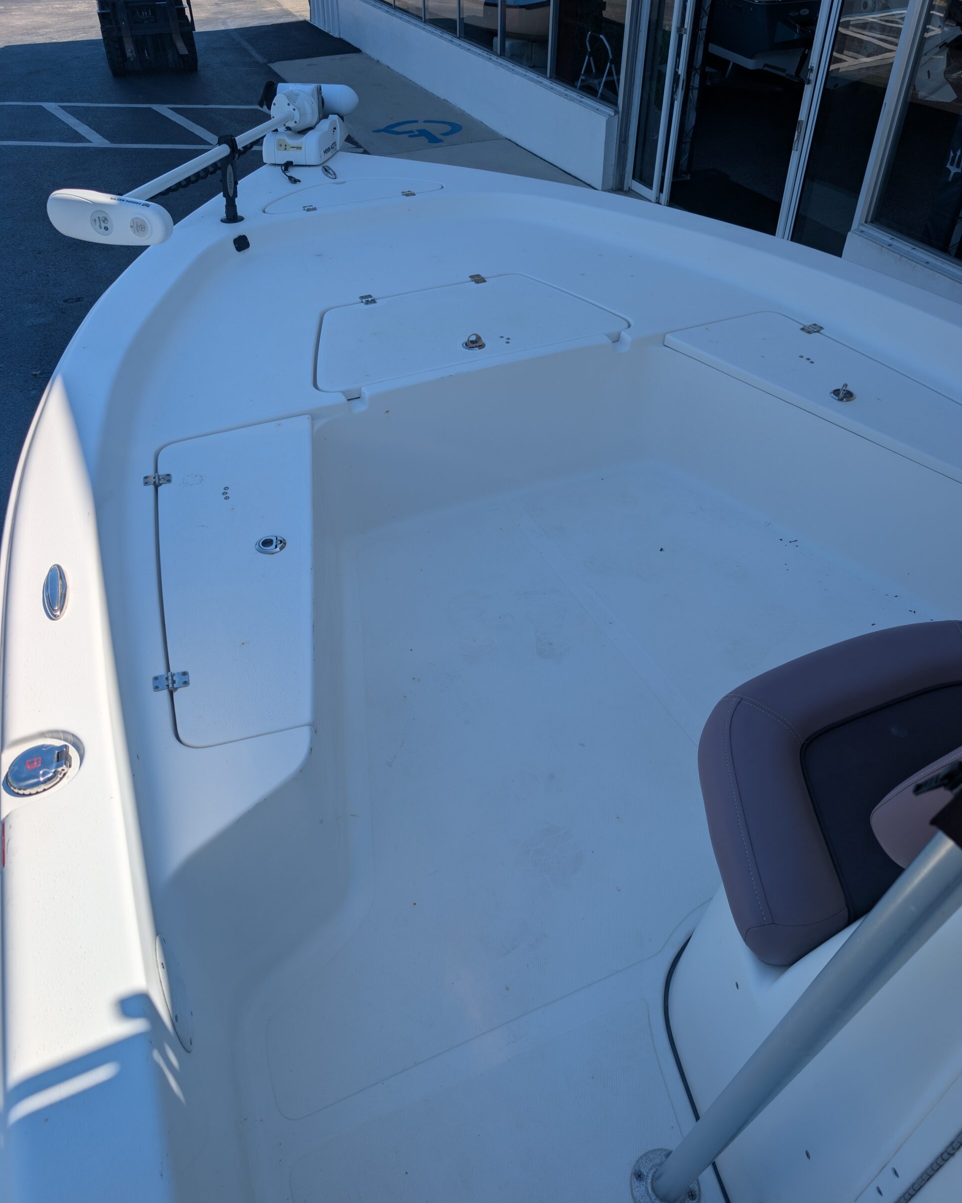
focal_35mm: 25
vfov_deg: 68.1
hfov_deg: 56.8
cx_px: 482
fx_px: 890
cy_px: 577
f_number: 1.68
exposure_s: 1/1767
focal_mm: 6.9
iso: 21
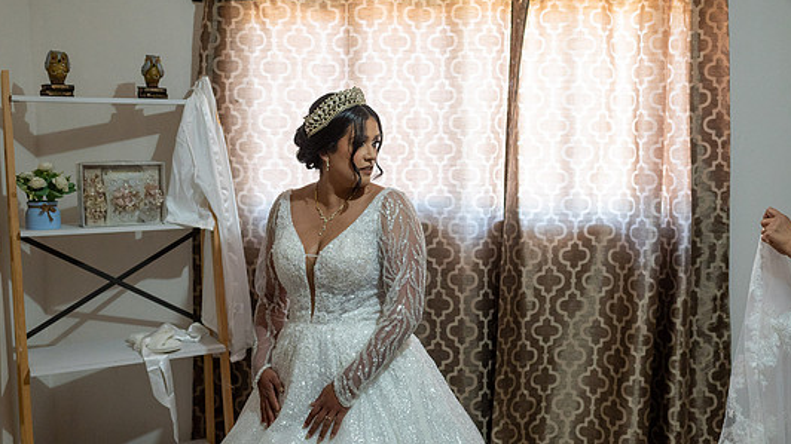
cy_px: 232
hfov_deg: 50.5
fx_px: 839
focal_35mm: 40
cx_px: 409
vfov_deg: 29.7
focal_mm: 35
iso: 1600
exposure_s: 1/125
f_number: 3.5
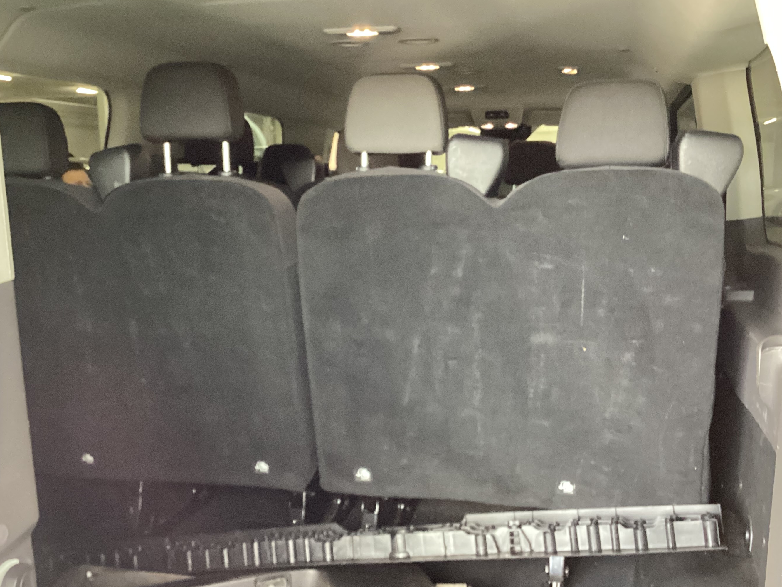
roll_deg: +0.2
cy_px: 330
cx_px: 389
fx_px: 858
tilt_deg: -11.4
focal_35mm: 38
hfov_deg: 49.0
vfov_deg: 37.7
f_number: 2.4
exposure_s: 1/40
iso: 400
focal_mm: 3.3
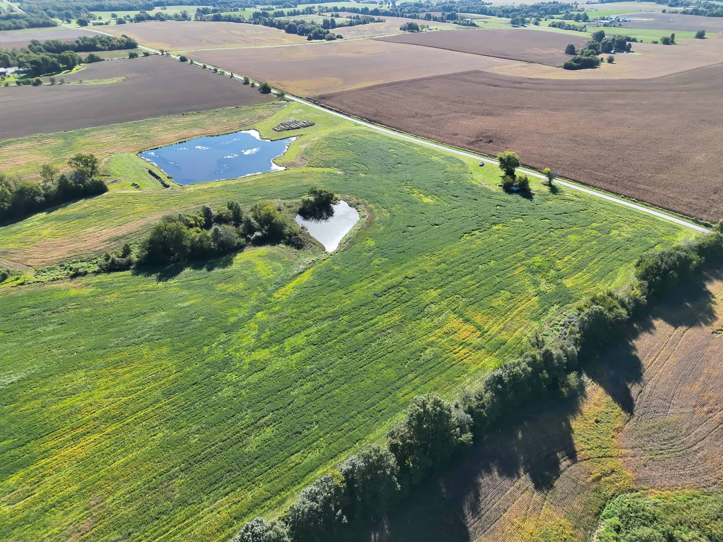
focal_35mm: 24
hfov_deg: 71.6
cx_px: 362
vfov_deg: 56.8
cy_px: 271
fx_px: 501
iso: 160
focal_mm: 6.72
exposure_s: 1/2500
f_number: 1.7
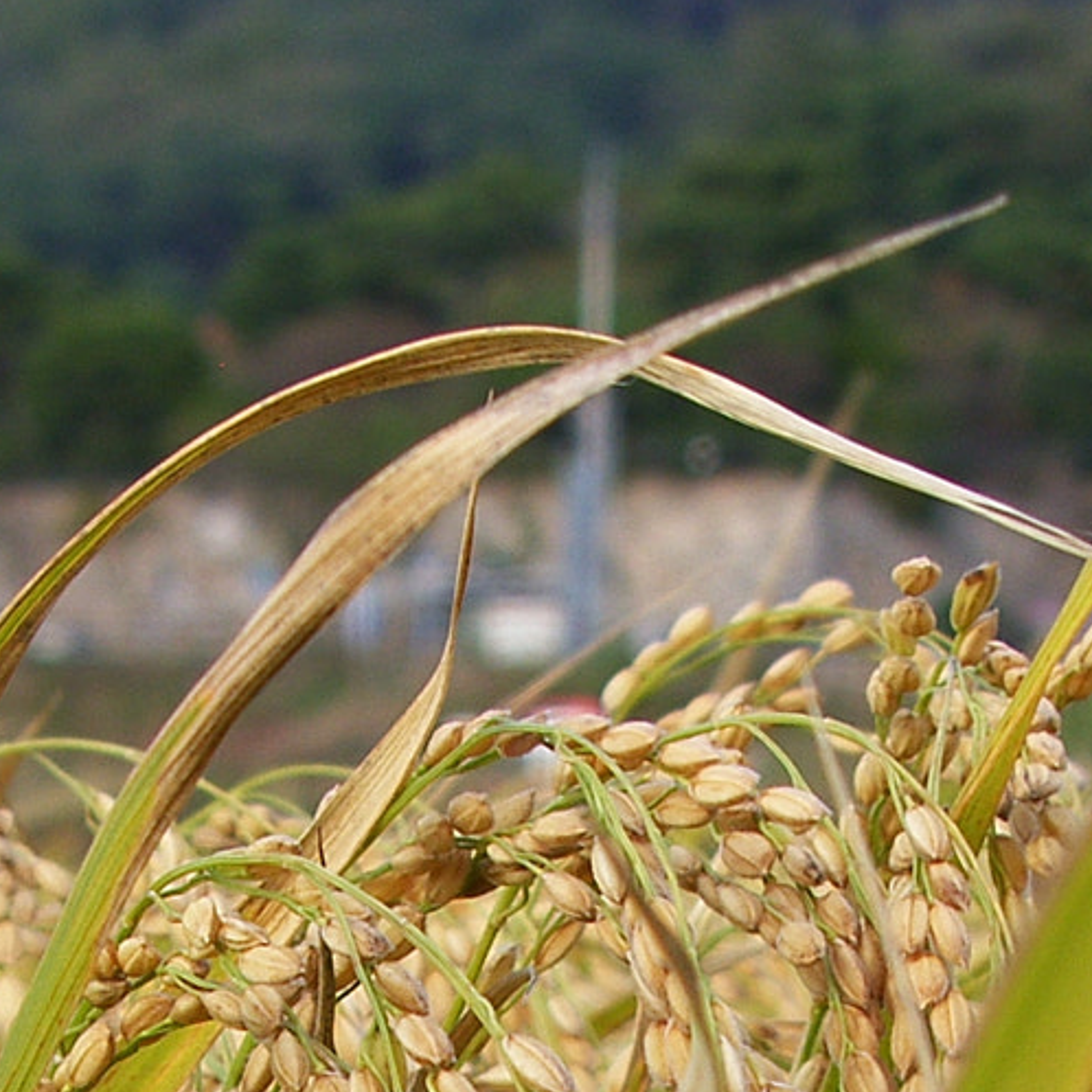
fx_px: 7138
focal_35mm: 200
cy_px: 1660
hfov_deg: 8.7
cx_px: 564
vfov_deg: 8.5
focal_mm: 14.2
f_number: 5
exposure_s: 1/200
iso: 50
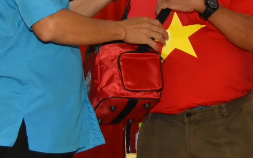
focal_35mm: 115
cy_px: -54
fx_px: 793
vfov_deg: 11.1
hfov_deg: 17.6
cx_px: 269
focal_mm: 26
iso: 3200
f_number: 3.8
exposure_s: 1/200
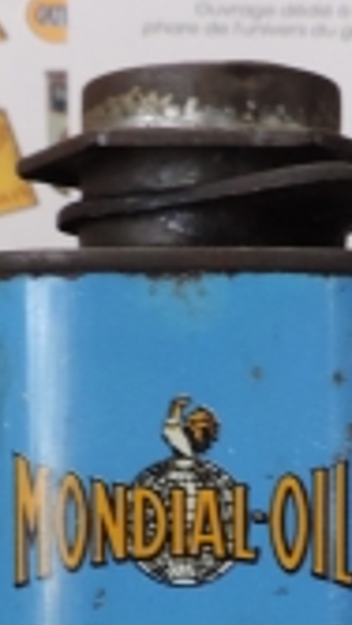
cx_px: 225
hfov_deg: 12.9
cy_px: 561
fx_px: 1559
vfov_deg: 22.2
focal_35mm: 94
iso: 220
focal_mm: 4.3
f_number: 3
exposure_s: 1/30
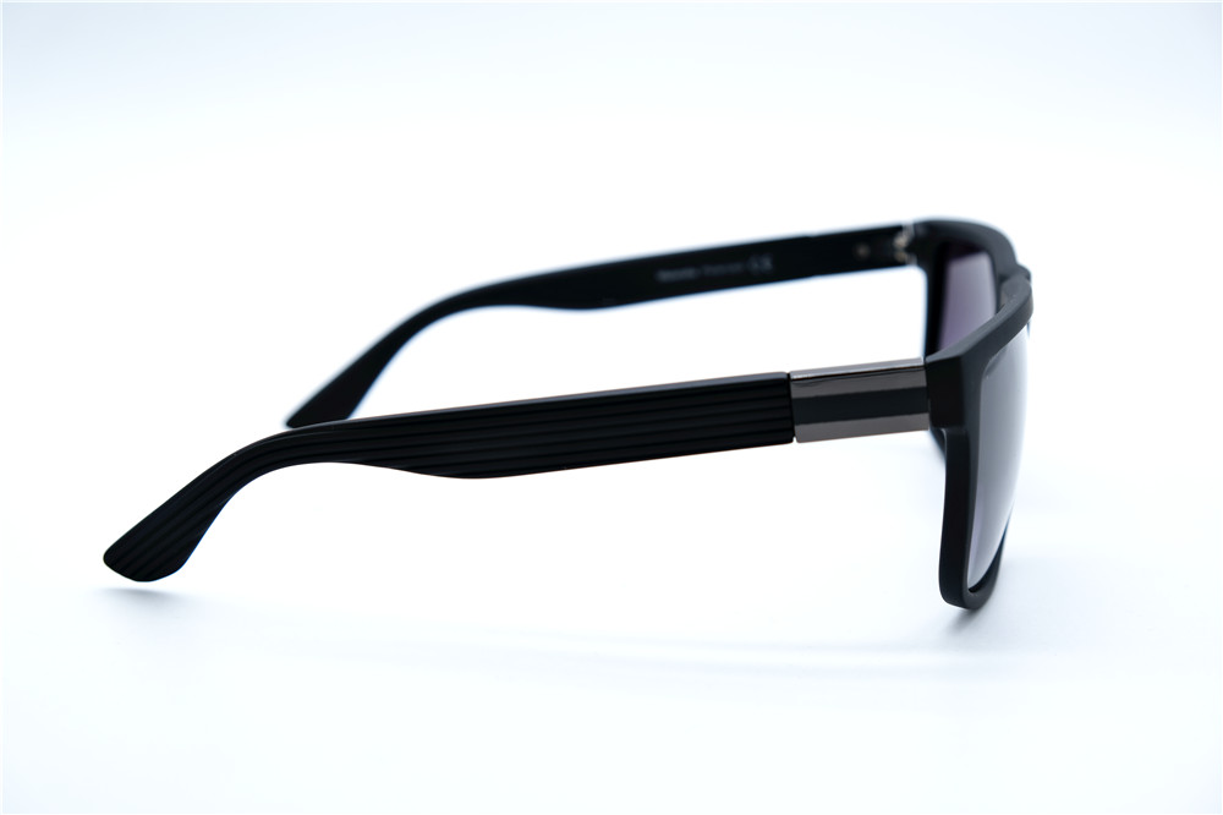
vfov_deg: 23.0
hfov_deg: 33.9
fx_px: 2004
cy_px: 408
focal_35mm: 59
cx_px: 612
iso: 160
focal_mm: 39
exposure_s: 1/150
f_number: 5
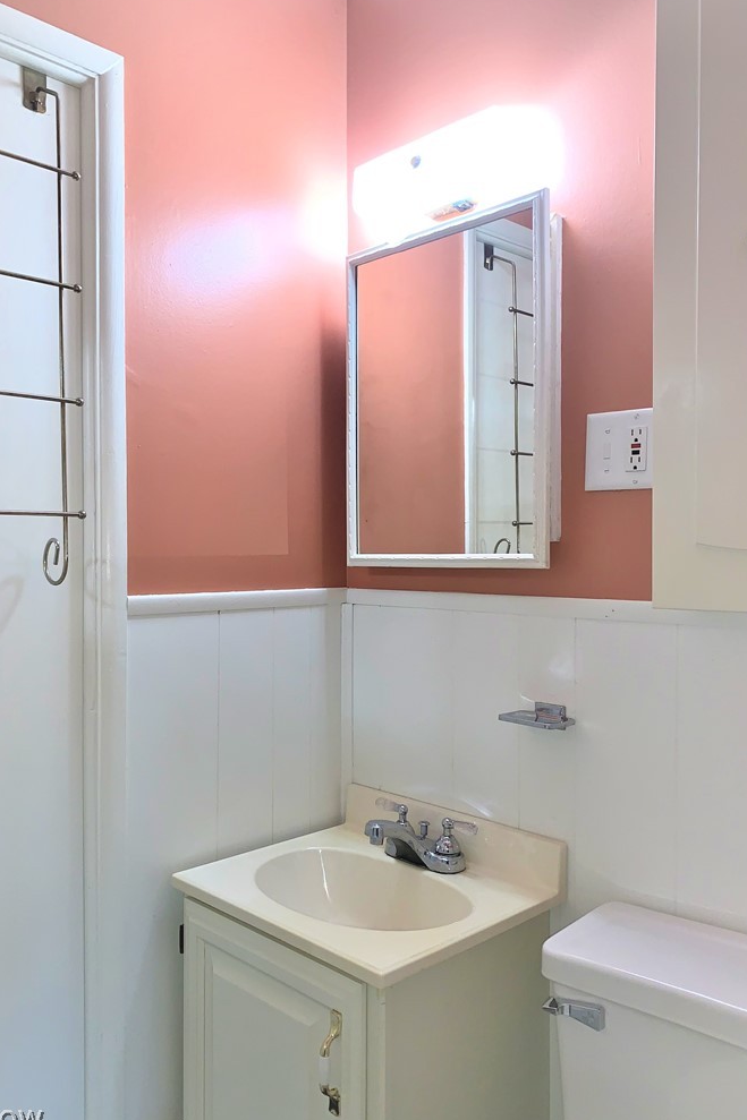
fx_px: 872
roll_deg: -0.2
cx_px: 322
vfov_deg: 65.5
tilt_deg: +0.3
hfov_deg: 46.3
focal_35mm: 28
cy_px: 563
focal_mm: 4.25
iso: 25
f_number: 1.8
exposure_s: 1/38
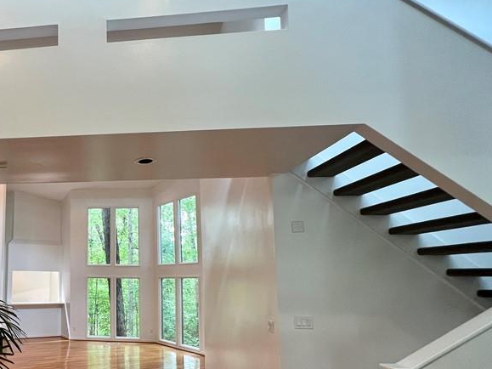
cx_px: 71
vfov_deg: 57.5
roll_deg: -0.9
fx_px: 327
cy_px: 247
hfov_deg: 64.4
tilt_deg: +5.0
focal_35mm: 23
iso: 200
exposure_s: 1/60
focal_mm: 1.57
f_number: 1.8
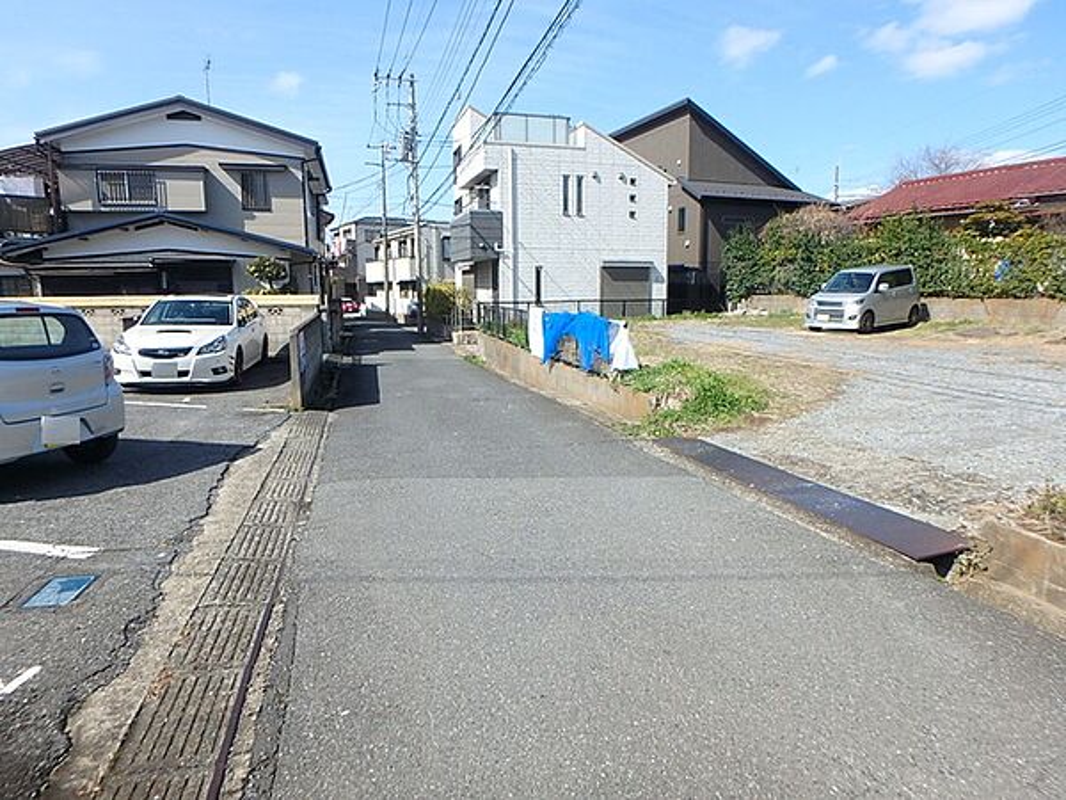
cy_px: 400
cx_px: 533
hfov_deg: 79.0
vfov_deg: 63.4
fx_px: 647
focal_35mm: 21
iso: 125
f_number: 3.5
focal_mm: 3.7
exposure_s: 1/1000
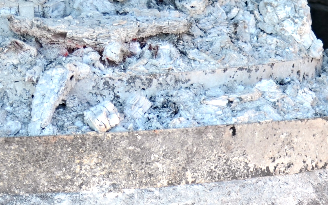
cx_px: 162
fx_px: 1314
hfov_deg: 14.2
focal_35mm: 147
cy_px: 313
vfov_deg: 8.7
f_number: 4.2
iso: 100
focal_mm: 26
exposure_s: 1/15
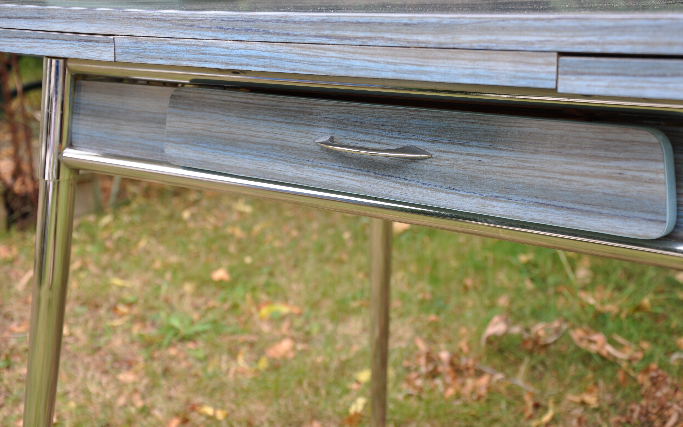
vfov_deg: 21.0
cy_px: 203
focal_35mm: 62
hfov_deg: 33.0
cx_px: 346
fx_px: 1154
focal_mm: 40
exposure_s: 1/45
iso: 200
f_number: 6.7
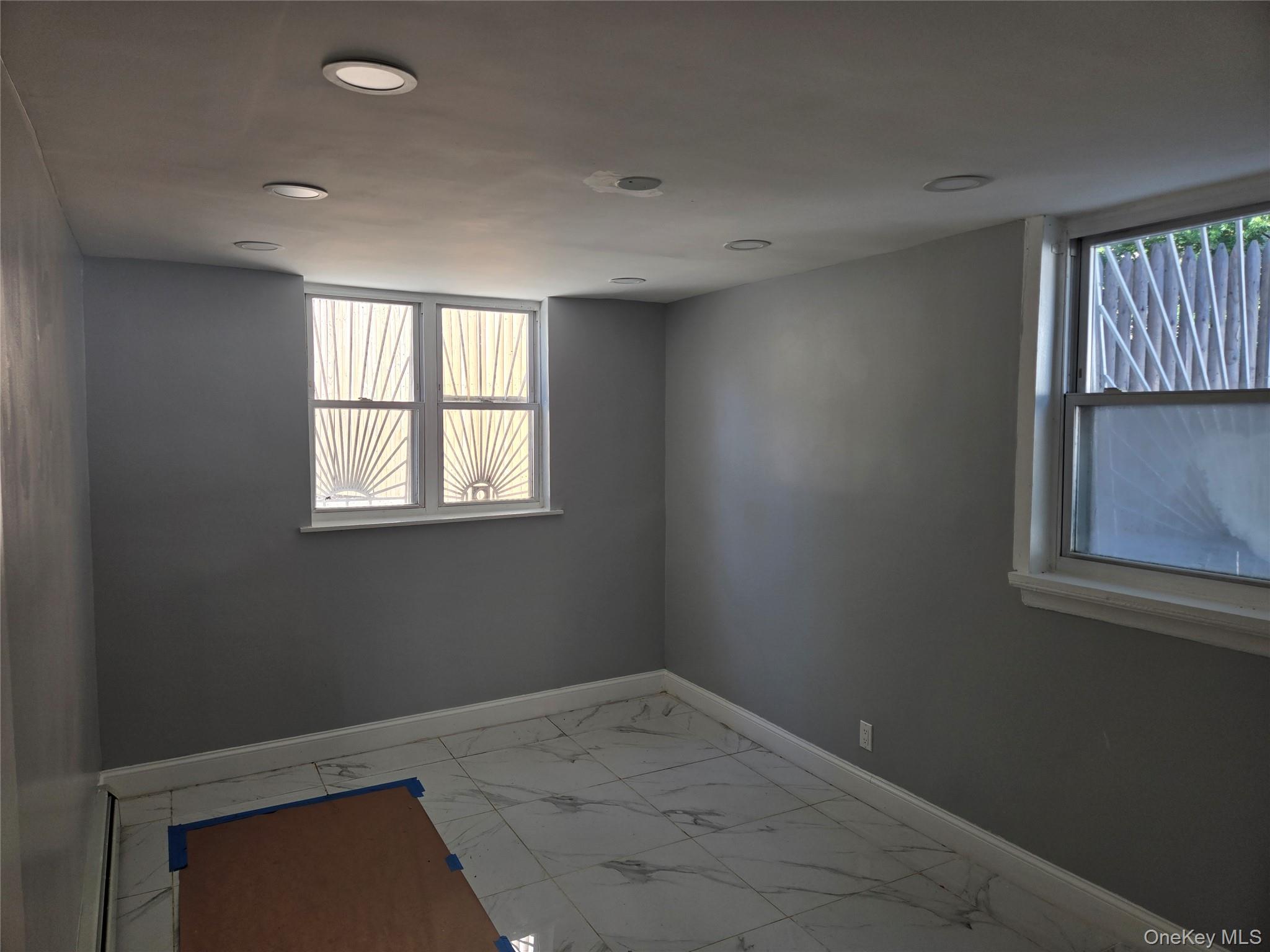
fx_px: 844
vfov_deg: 58.9
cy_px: 476
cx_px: 635
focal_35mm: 23
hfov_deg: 73.9
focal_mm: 5.4
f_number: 1.8
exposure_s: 1/180
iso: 40
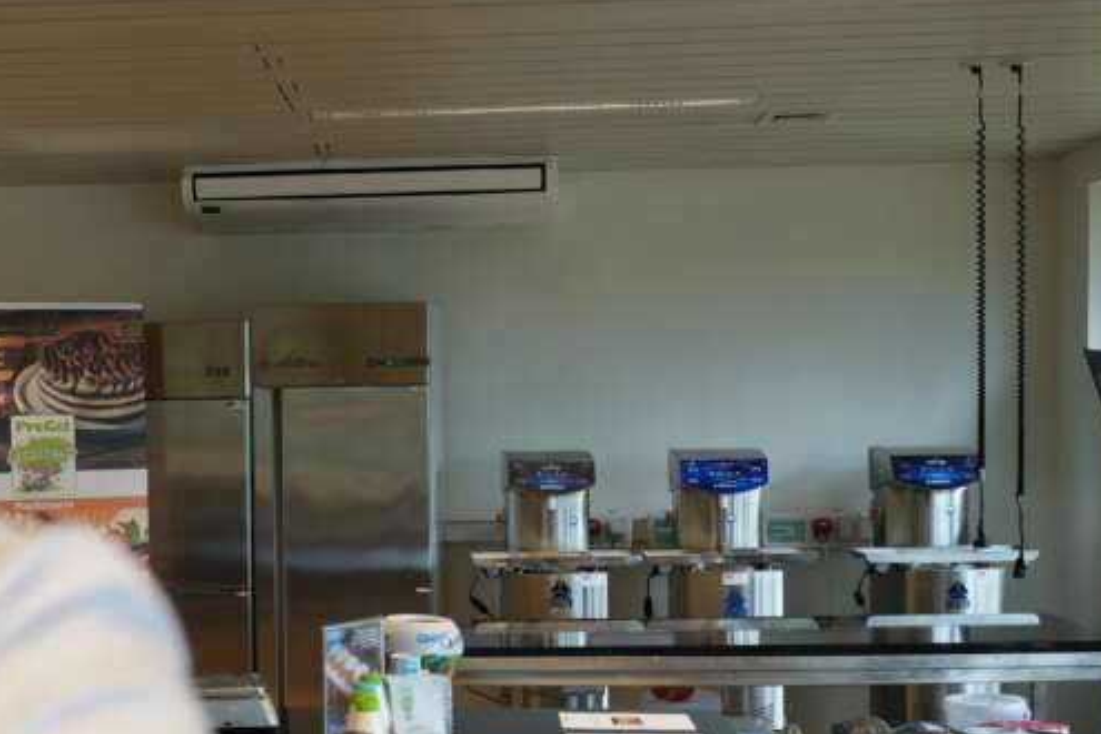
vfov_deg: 22.9
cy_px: 473
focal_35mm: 59
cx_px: 274
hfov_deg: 33.3
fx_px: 1804
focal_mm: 38
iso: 320
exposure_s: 1/160
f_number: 4
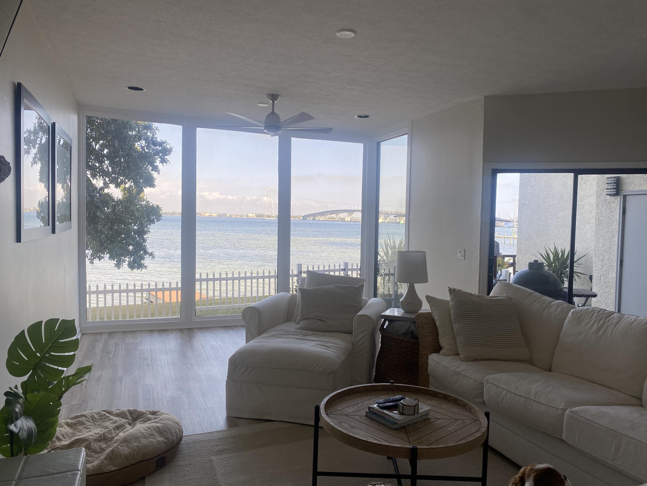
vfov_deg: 53.1
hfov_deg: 67.3
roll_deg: -2.0
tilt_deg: -2.8
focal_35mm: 26
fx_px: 486
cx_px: 324
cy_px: 243
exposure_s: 1/268
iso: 32
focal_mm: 4.25
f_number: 1.8
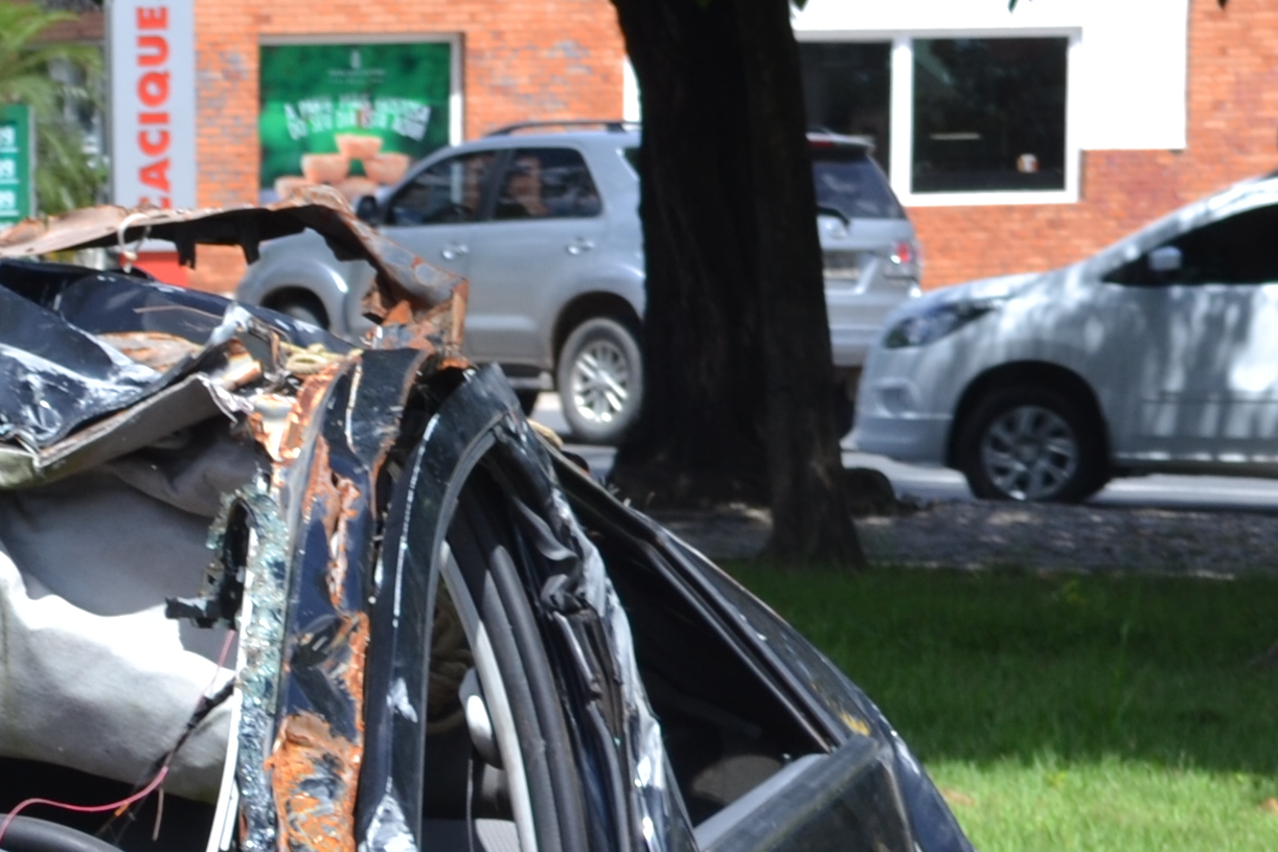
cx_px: -160
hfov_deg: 11.2
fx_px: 6426
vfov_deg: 7.4
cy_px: 1512
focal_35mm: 181
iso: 100
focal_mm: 32
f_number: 6.3
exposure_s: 1/160
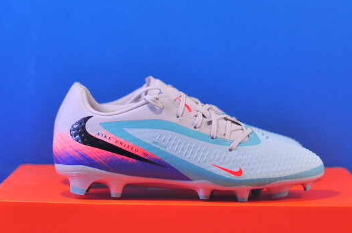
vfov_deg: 11.8
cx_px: 181
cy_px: 58
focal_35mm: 115
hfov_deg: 17.8
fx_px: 1122
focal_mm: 50
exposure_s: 1/320
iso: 250
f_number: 2.5
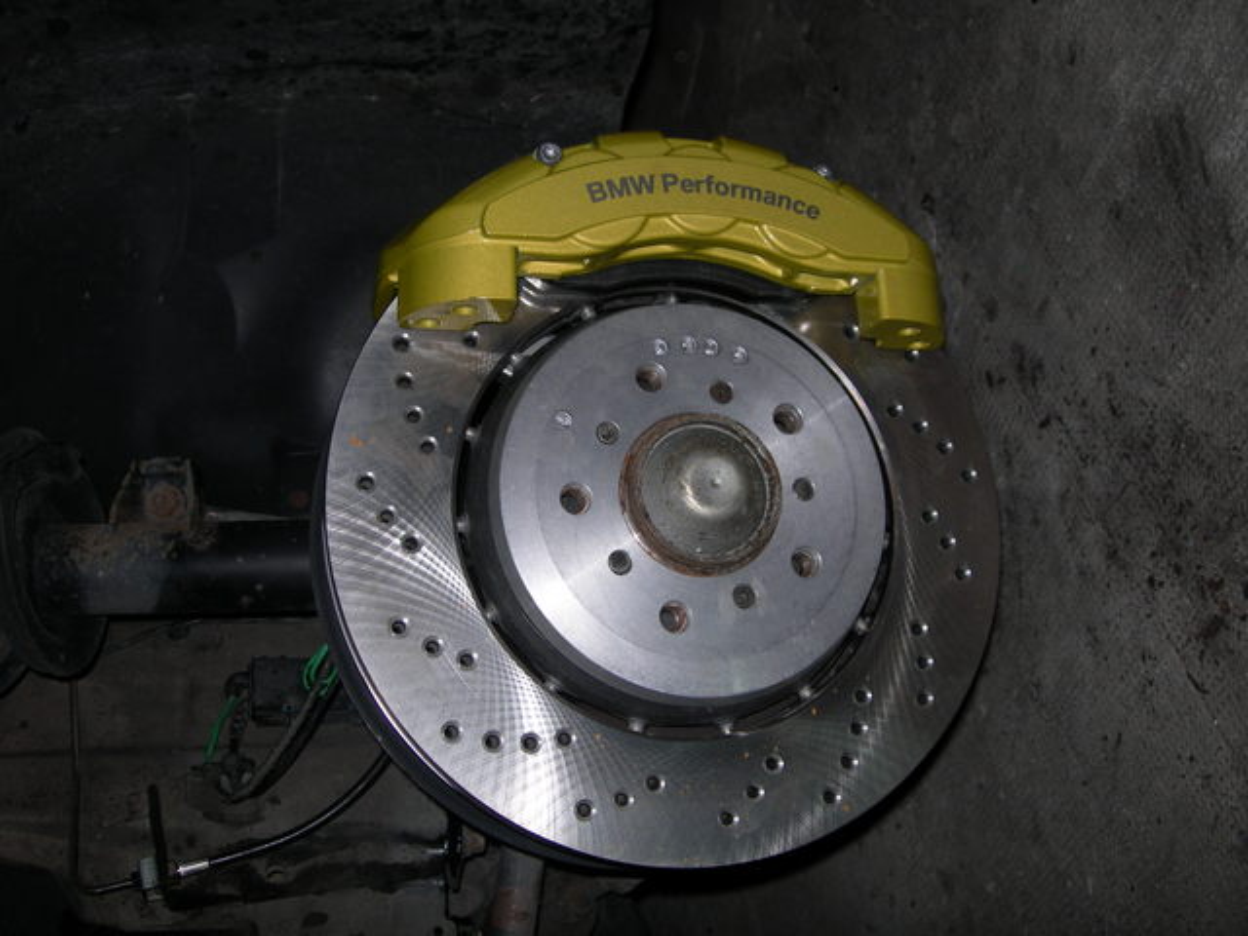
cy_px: 468
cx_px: 624
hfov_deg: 49.0
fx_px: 1370
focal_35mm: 38
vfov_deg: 37.7
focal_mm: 7.8
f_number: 2.8
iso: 50
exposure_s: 1/60.1
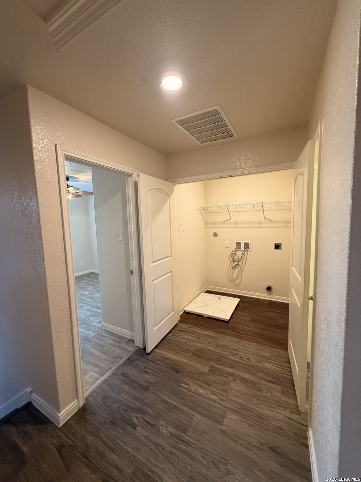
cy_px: 241
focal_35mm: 14
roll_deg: +1.8
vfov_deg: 102.1
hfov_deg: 85.7
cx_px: 180
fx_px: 195
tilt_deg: -5.1
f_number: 2.2
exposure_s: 1/60
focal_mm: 2.22
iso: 250
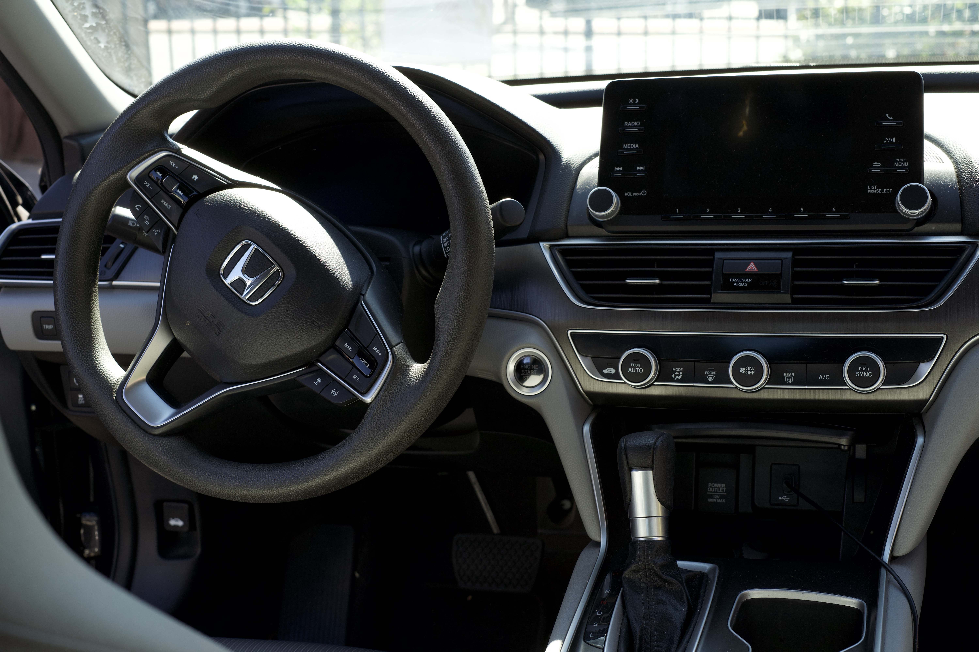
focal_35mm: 50
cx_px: 490
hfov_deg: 39.6
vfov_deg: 27.0
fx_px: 1360
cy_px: 326
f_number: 7.1
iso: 400
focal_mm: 50
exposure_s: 1/125
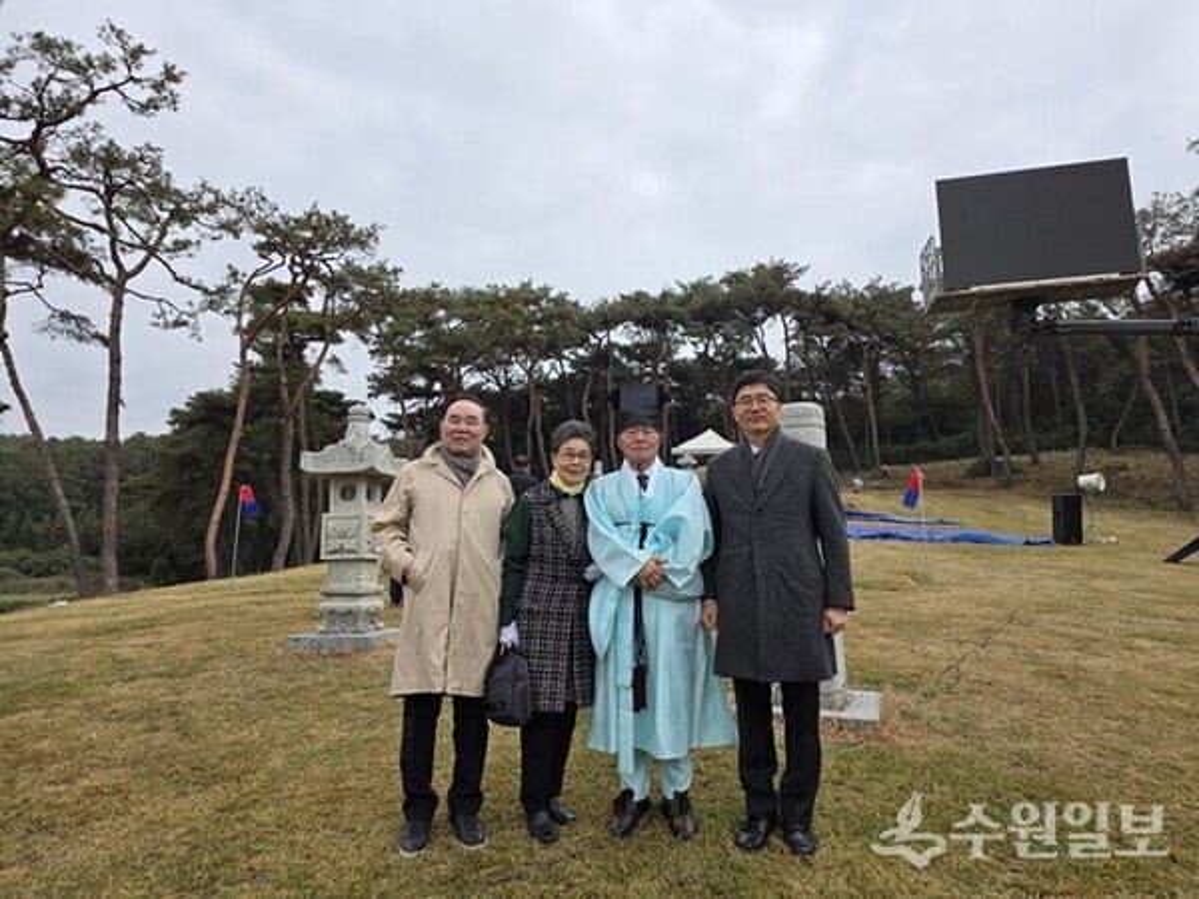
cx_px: 600
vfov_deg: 58.9
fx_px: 797
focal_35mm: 23
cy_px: 450
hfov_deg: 73.9
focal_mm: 6.25
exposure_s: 1/3143
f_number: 1.7
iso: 80
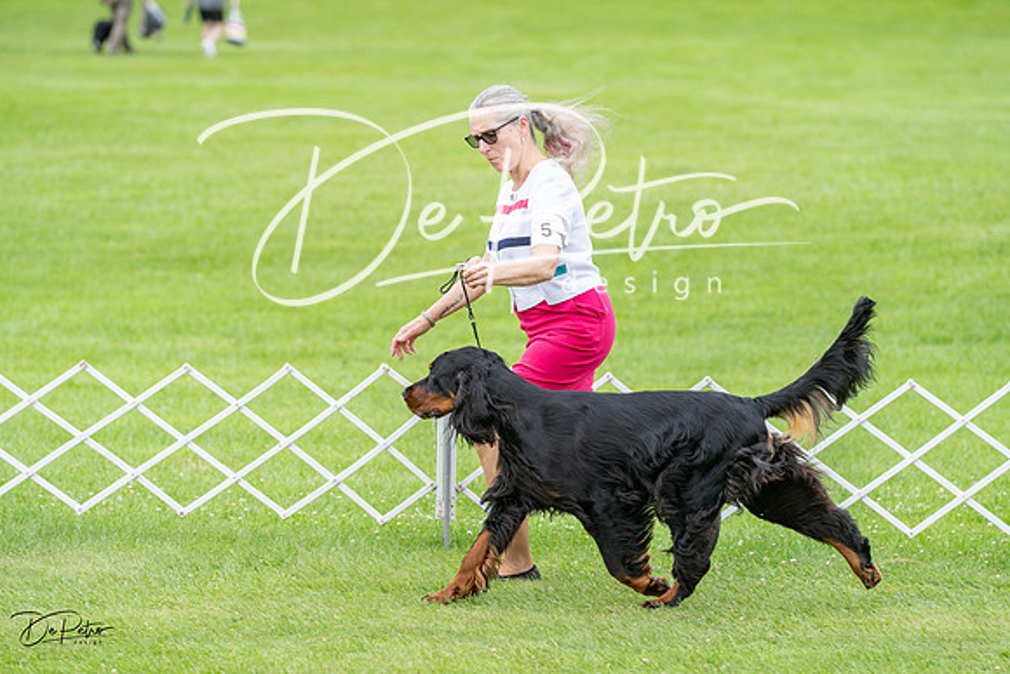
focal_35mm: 200
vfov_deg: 6.9
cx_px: 505
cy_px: 337
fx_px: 5612
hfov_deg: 10.3
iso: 400
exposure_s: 1/800
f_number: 5
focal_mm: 200
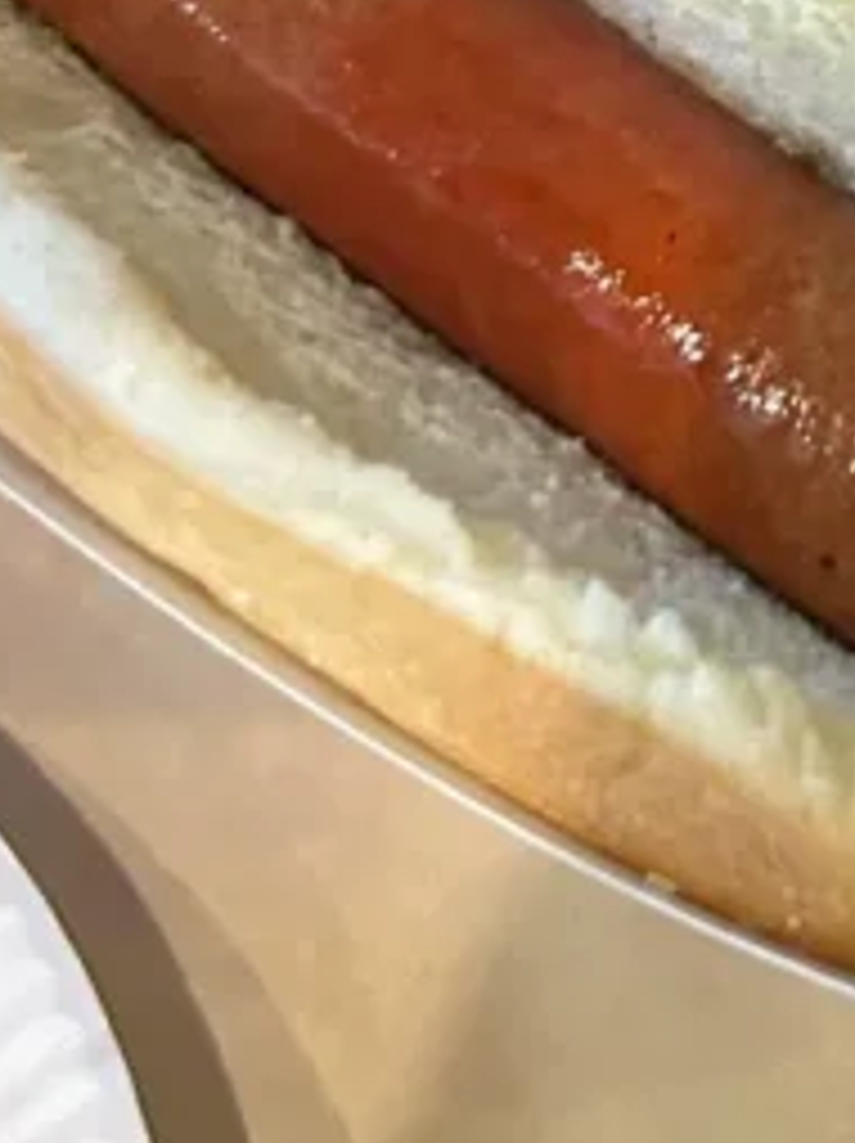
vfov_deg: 18.3
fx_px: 3464
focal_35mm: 105
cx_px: 1143
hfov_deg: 13.5
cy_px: 40
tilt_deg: -55.4
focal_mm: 5.7
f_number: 1.5
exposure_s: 1/60
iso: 400
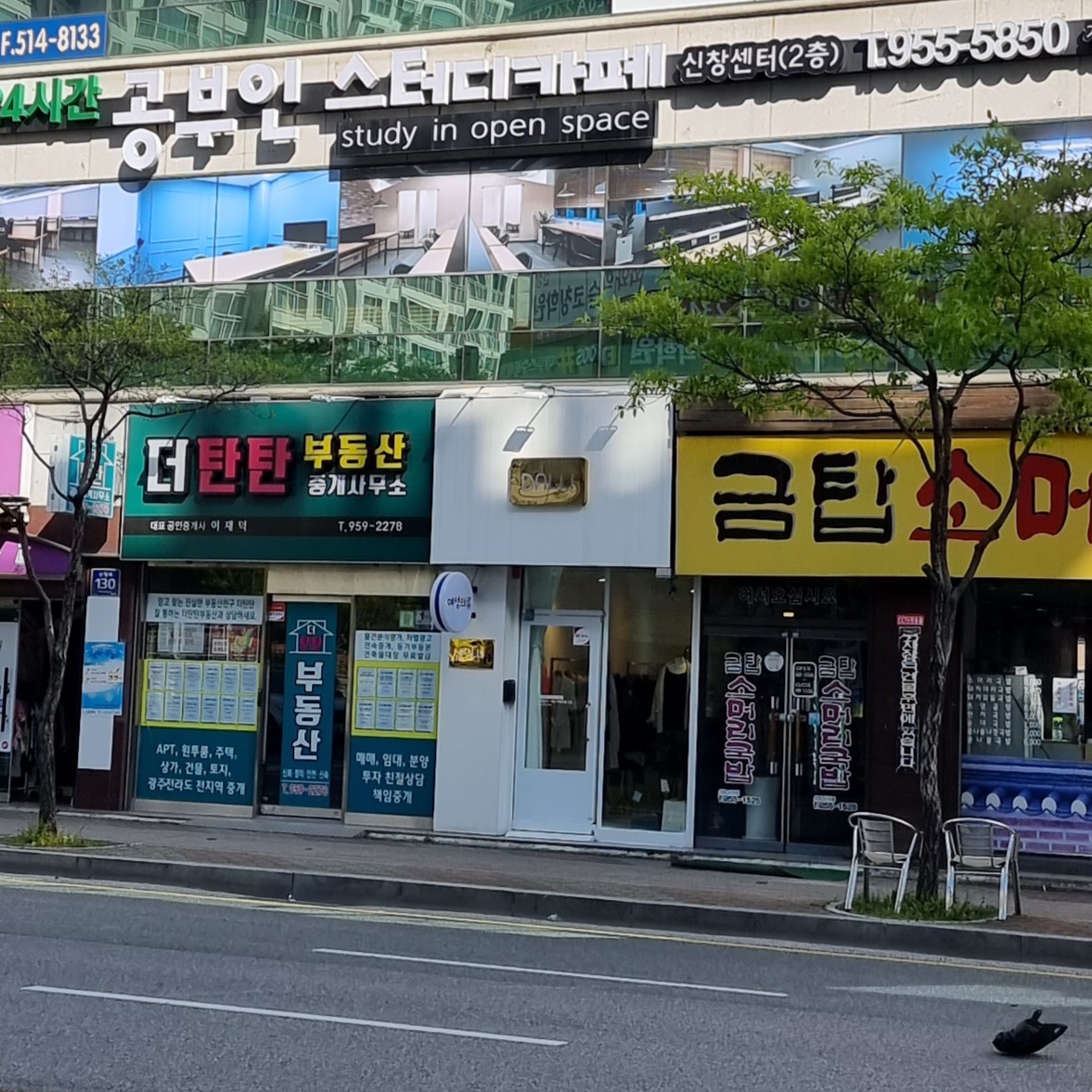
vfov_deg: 39.8
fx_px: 1463
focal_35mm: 41
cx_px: 684
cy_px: 270
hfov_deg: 40.6
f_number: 1.8
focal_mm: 6.7
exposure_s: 1/714
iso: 50
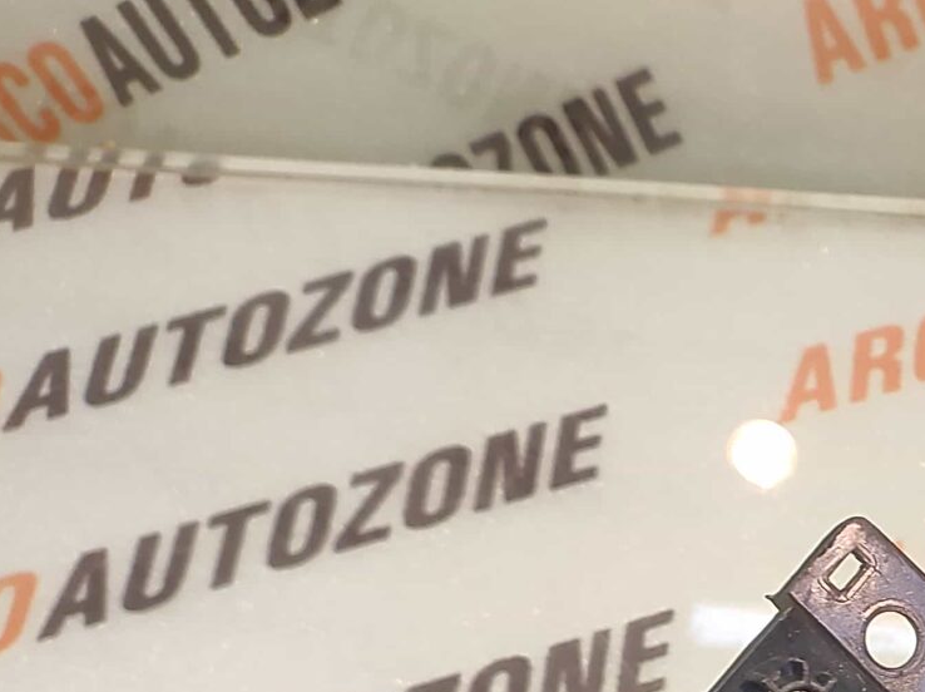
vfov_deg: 21.4
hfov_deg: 24.1
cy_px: 999
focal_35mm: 59
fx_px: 1575
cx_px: 1459
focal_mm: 4.74
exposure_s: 1/33
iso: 237
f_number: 1.79
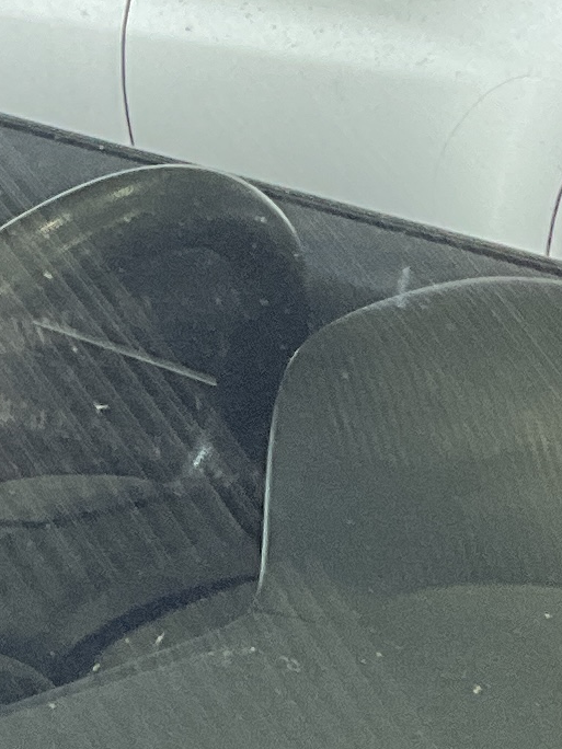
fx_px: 3702
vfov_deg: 11.5
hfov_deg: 8.4
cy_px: 629
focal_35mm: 171
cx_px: -449
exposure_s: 1/89
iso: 64
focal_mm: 3
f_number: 1.8
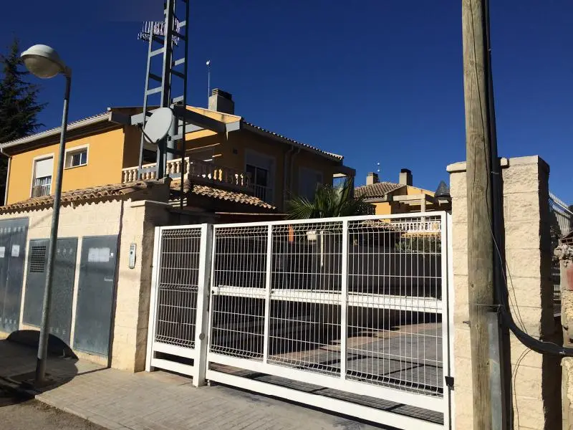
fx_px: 480
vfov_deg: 48.2
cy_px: 215
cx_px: 286
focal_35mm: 29
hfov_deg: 61.7
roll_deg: -2.5
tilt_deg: +4.8
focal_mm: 4.15
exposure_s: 1/5882
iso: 32
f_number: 2.2
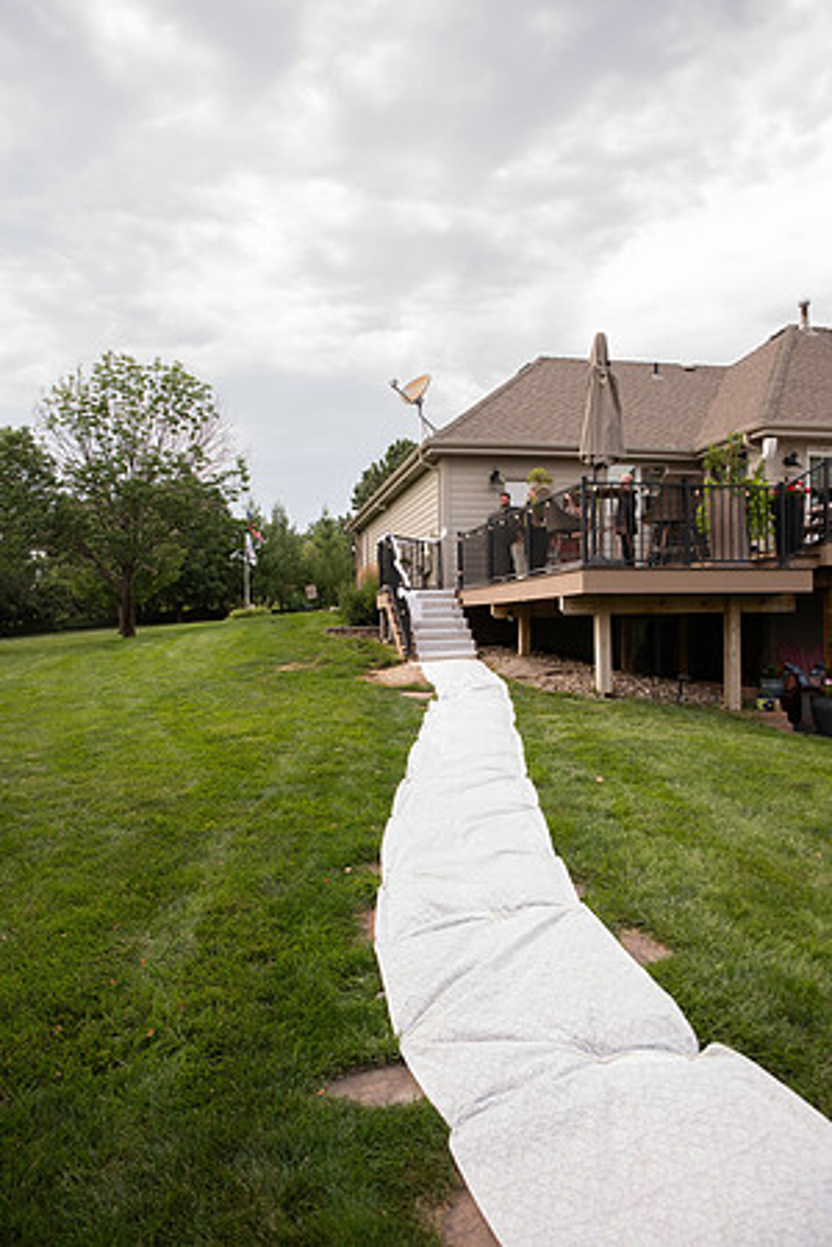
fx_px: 832
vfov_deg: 73.7
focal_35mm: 24
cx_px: 416
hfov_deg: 53.1
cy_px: 624
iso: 360
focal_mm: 24
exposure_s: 1/400
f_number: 4
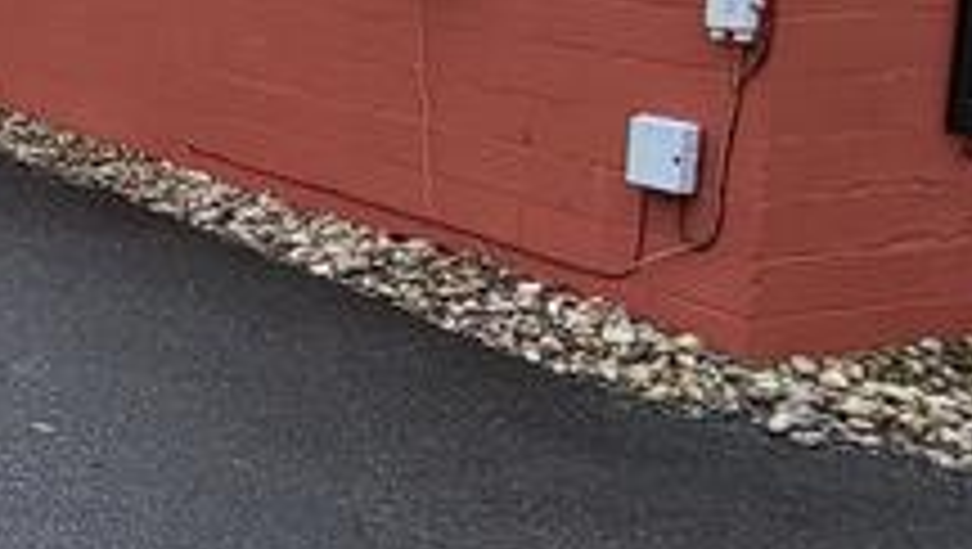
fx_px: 1729
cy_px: 135
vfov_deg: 17.9
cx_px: -310
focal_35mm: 67
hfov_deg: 26.4
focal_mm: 1.74
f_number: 2.2
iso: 32
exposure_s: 1/218
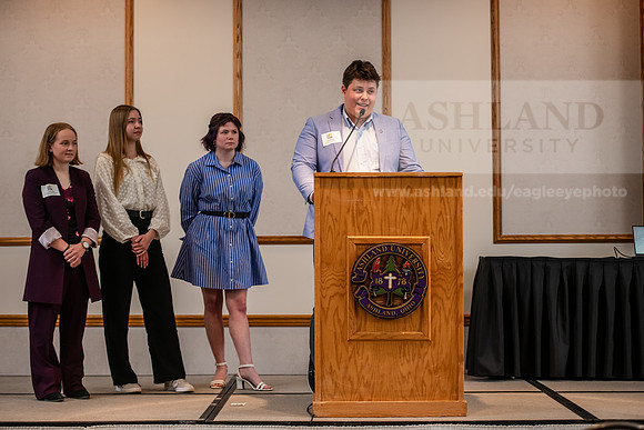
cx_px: 322
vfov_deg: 19.5
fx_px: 1252
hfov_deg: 28.8
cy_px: 215
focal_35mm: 70
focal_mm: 70
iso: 1600
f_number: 3.2
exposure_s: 1/200
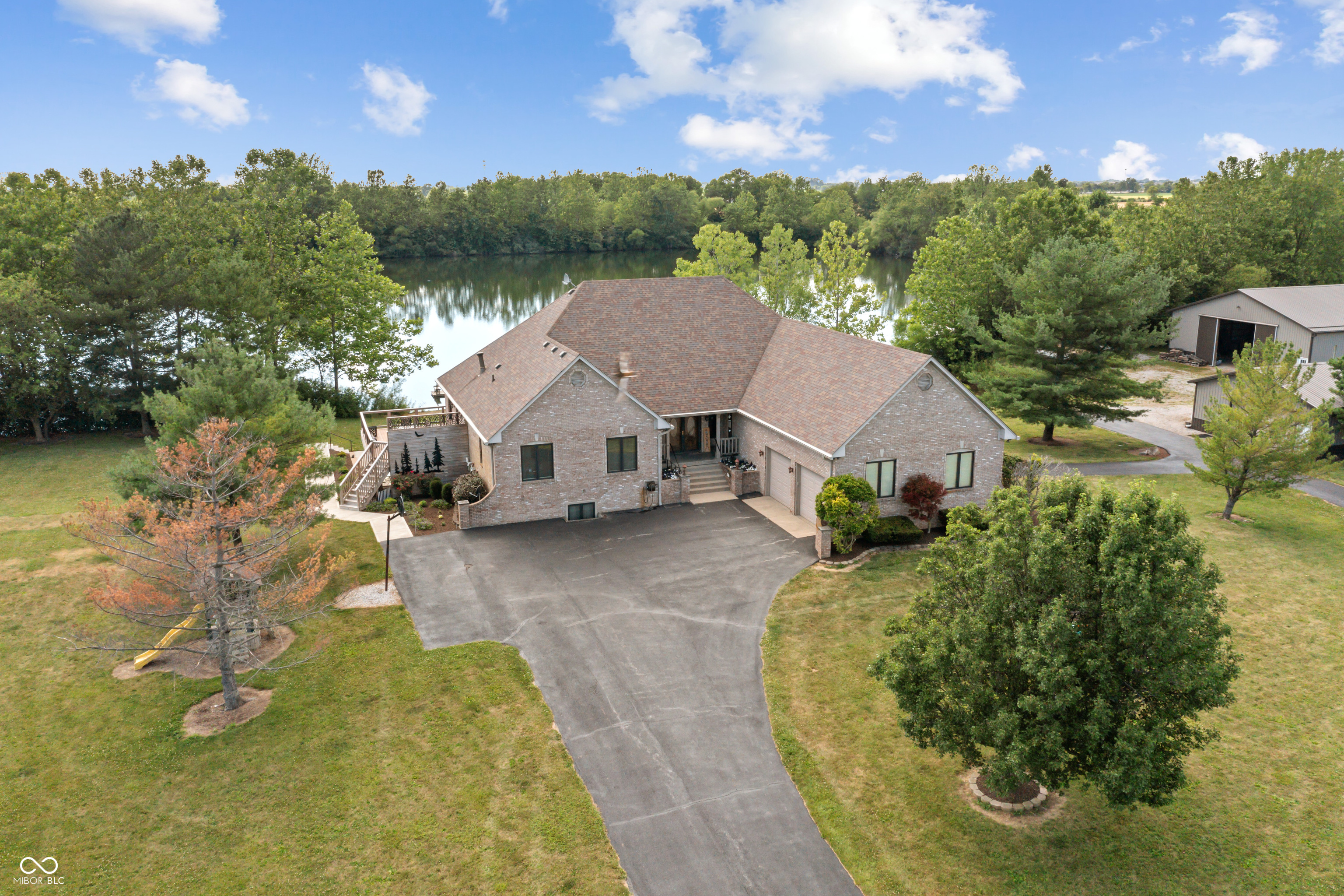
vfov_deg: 46.4
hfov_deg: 65.5
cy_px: 448
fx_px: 1045
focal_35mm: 28
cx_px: 672
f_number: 5.6
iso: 100
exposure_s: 1/120
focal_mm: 10.26
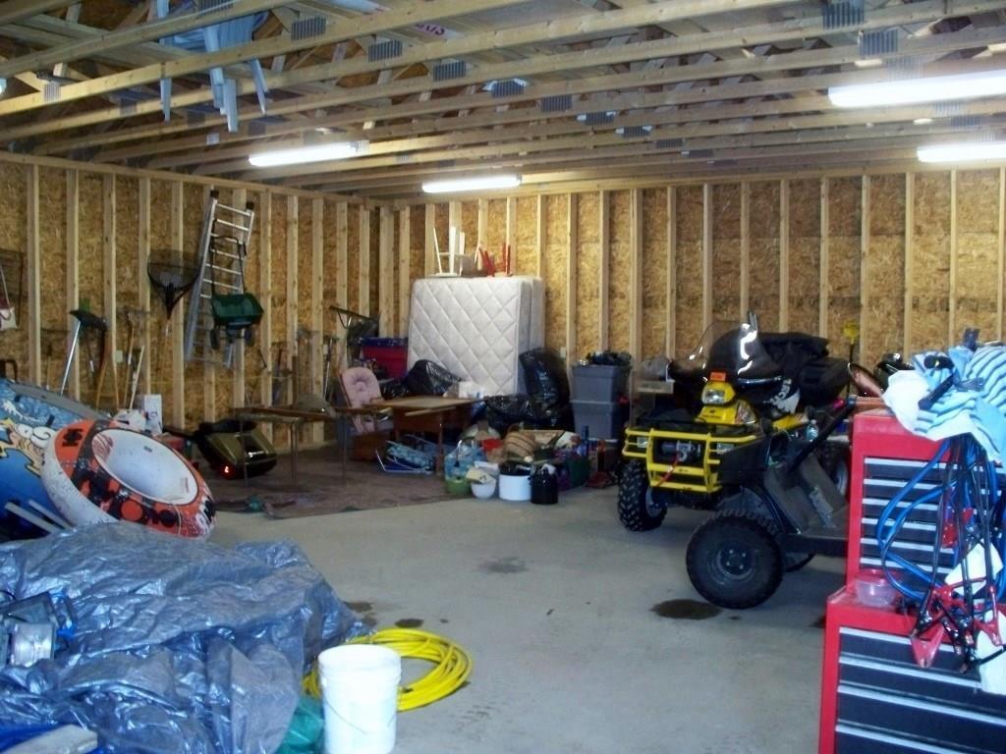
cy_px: 377
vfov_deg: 39.7
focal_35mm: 36
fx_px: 1046
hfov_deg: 51.4
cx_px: 503
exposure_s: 1/30
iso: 400
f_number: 2.8
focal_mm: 7.54
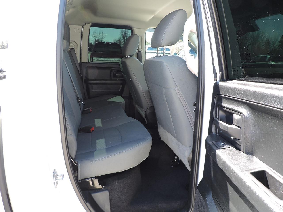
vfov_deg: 56.8
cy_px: 106
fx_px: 196
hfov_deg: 71.6
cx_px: 142
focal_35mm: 24
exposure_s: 1/50
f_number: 3
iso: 100
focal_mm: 4.3
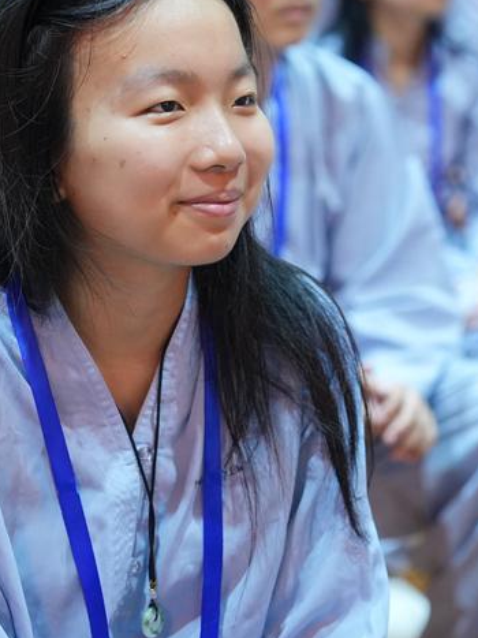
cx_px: 246
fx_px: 3187
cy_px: 250
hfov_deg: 8.6
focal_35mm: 173
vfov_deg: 11.4
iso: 2500
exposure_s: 1/125
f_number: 2.8
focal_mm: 70
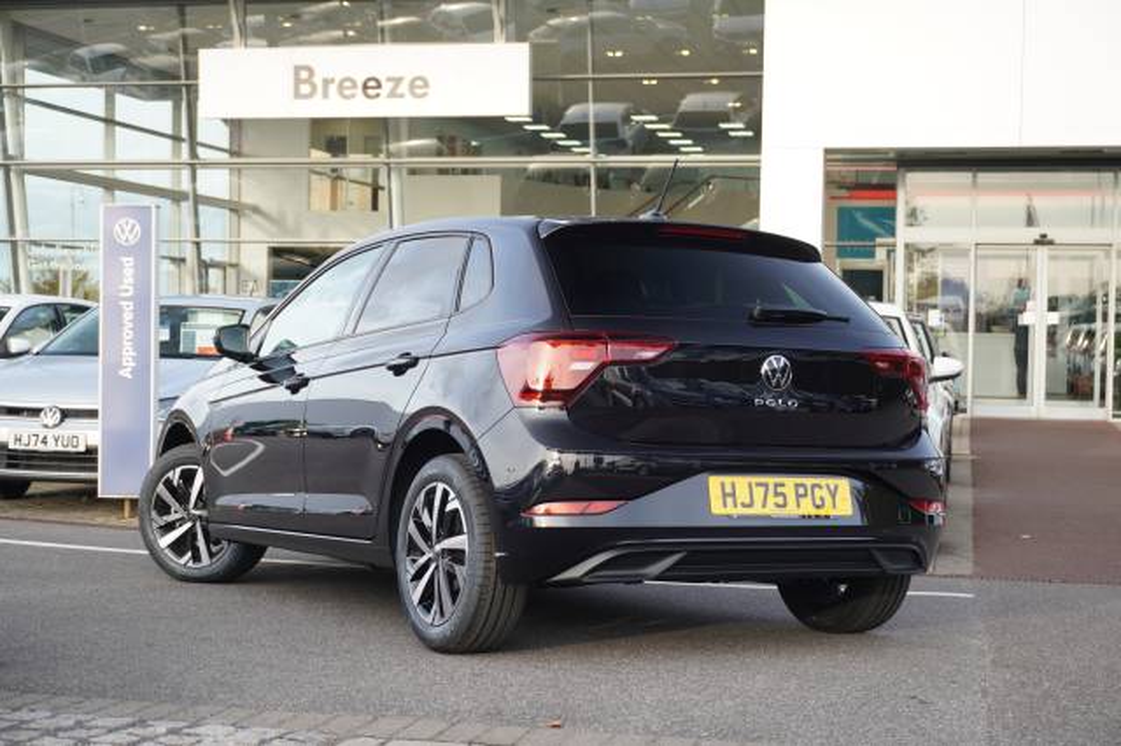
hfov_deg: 36.9
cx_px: 560
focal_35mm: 54
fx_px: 1681
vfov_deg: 25.0
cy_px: 373
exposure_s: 1/60
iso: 160
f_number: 5.6
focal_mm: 36
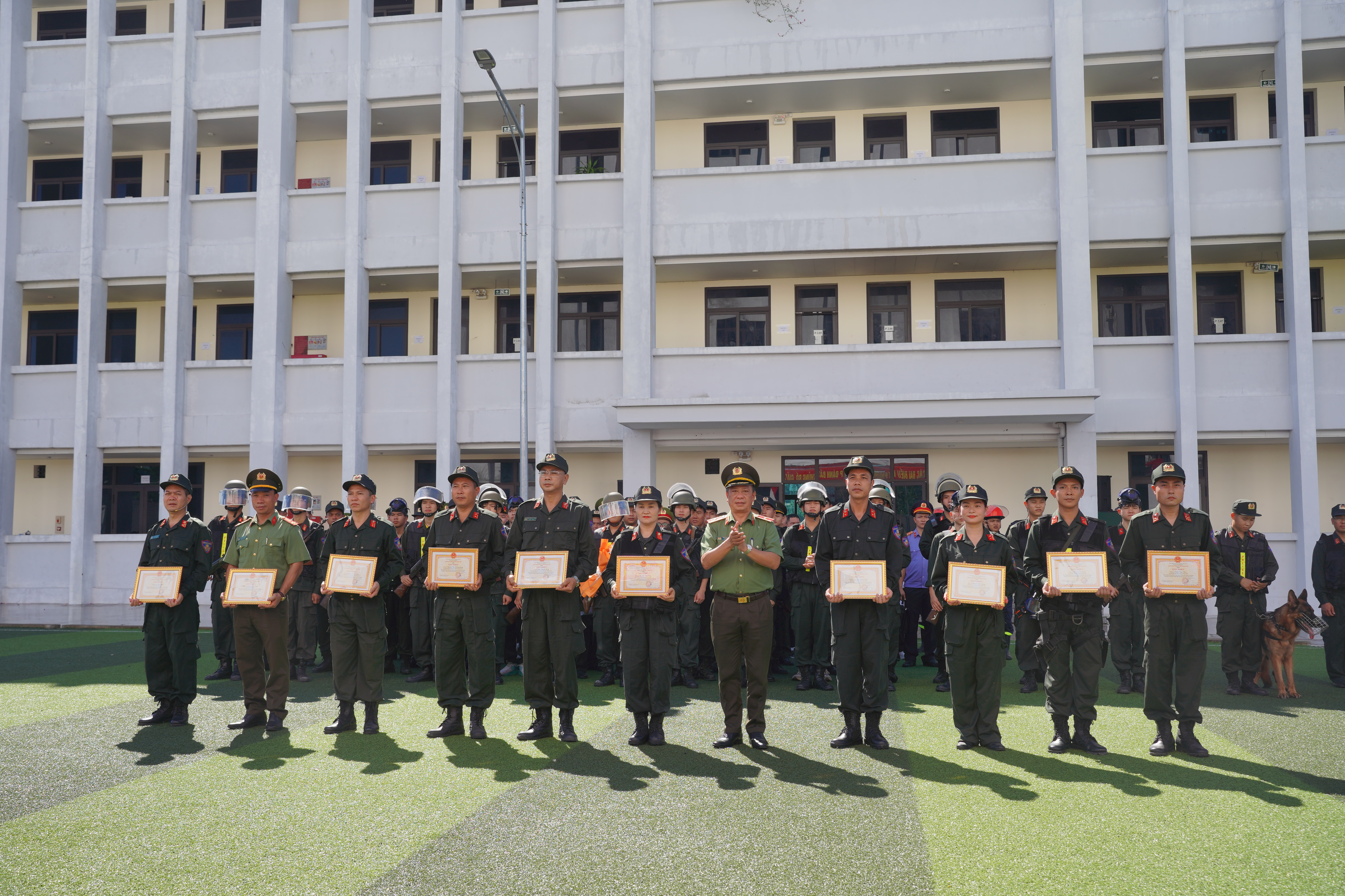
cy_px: 448
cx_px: 672
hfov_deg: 60.3
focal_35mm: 31
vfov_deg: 42.3
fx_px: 1158
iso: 100
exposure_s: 1/320
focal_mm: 31
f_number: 5
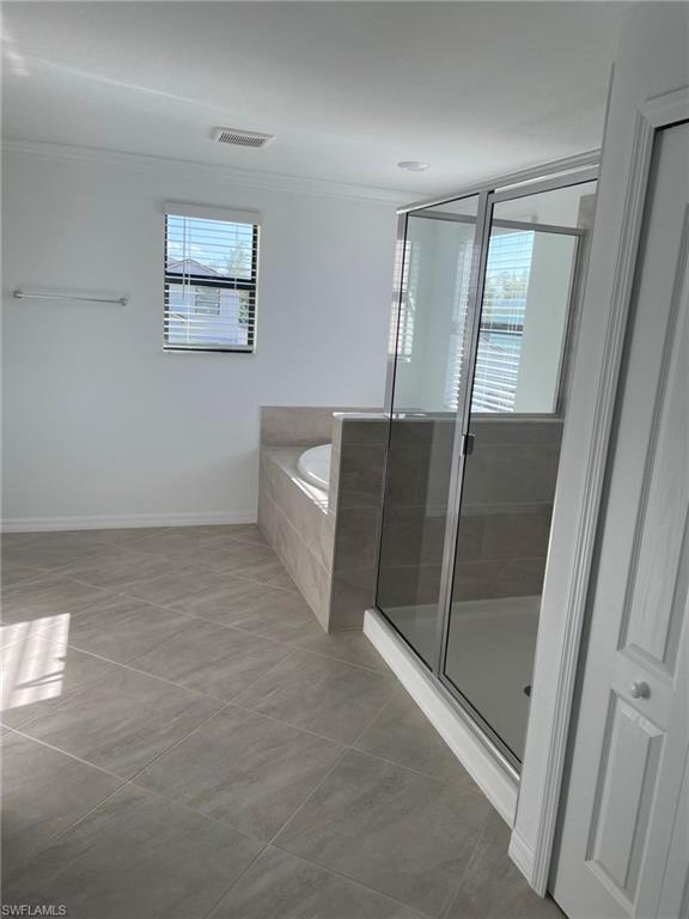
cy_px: 460
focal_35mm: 26
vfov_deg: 67.3
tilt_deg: -8.9
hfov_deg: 53.1
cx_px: 344
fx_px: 690
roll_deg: -2.5
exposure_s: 1/463
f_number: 1.6
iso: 32
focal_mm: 4.2
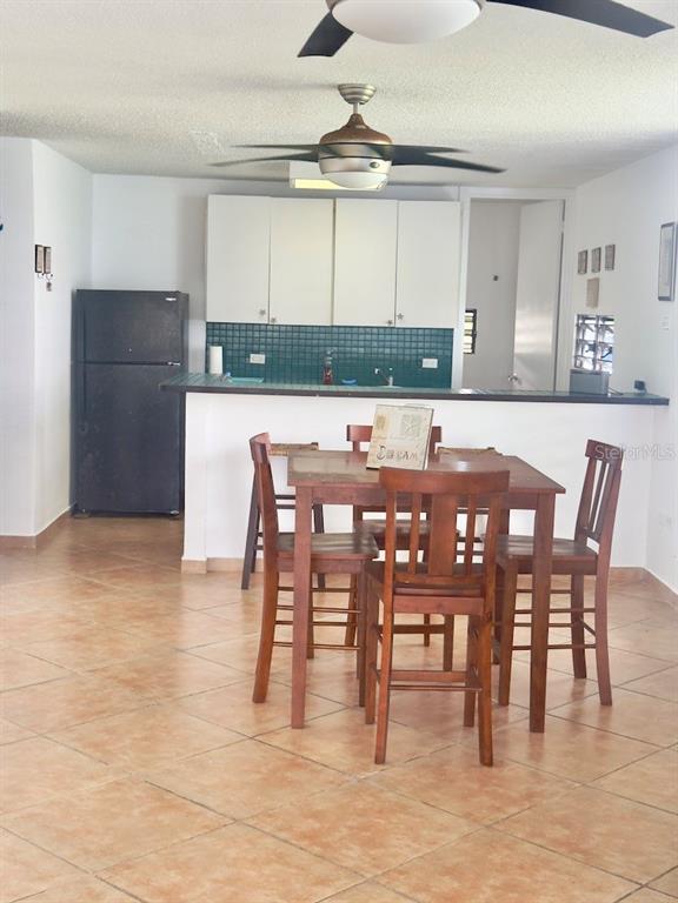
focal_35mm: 48
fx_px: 1254
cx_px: 339
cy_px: 452
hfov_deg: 30.3
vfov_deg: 39.7
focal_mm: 6.76
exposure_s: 1/60
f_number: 1.78
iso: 125
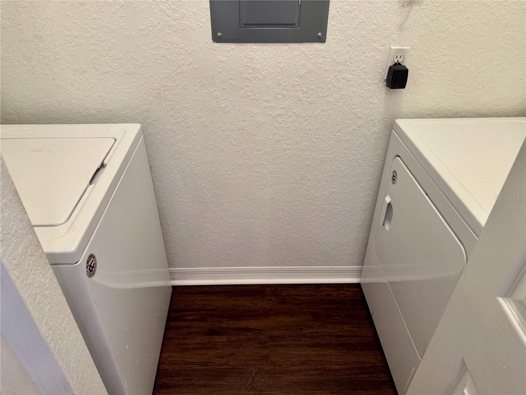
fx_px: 365
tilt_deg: -36.2
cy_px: 198
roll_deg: -0.5
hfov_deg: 71.6
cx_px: 263
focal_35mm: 24
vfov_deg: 56.8
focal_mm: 6.76
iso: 160
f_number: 1.78
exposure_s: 1/60
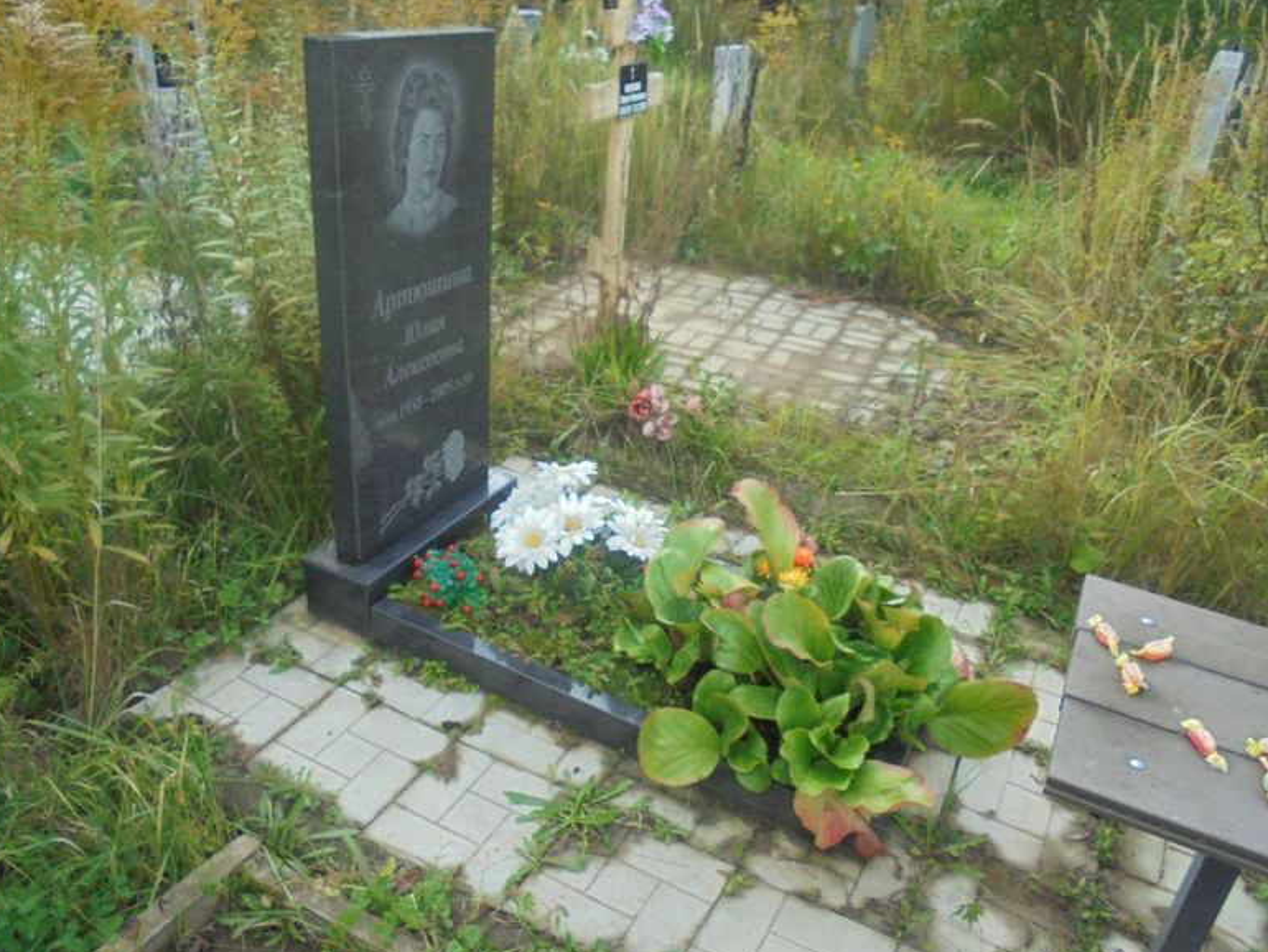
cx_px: 637
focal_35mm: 27
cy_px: 468
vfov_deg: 51.4
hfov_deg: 65.3
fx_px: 989
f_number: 3.5
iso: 100
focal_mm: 4.6
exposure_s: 1/250
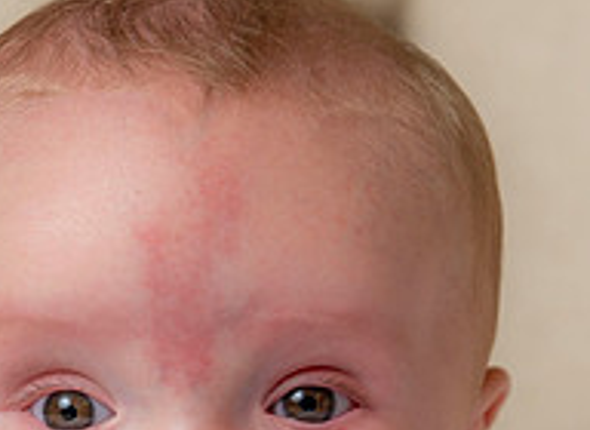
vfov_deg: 7.0
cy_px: 513
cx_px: 331
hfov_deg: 9.7
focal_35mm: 207
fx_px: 3493
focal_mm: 62
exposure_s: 1/200
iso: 200
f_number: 5
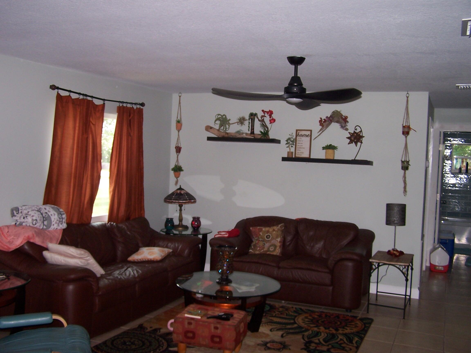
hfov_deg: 49.0
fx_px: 517
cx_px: 236
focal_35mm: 38
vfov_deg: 37.7
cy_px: 176
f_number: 2.8
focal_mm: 6.3
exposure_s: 1/60
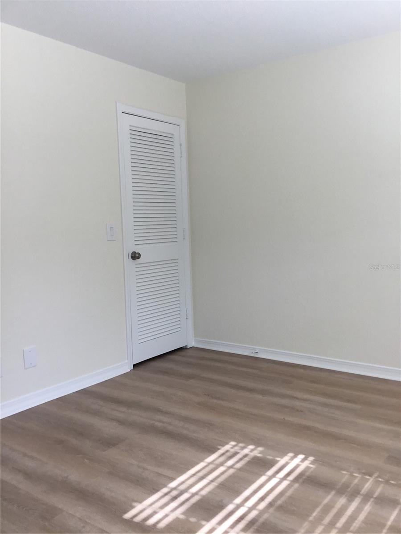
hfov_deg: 45.4
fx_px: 479
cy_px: 267
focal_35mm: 31
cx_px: 200
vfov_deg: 58.4
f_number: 2.4
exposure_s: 1/120
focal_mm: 3.3
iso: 40
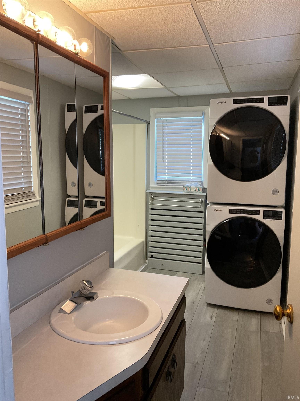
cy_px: 200
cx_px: 150
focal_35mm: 29
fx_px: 335
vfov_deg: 61.7
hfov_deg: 48.2
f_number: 1.8
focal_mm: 3
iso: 125
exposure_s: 1/60
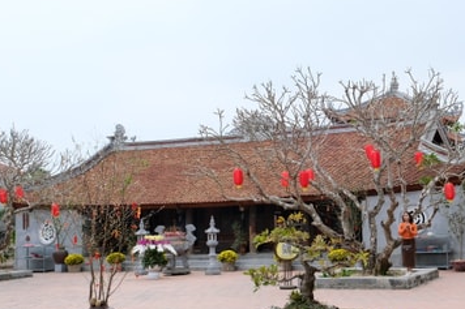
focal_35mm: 44
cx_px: 330
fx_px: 568
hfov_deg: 43.5
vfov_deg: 30.4
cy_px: 124
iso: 320
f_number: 5.6
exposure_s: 1/340
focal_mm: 19.6
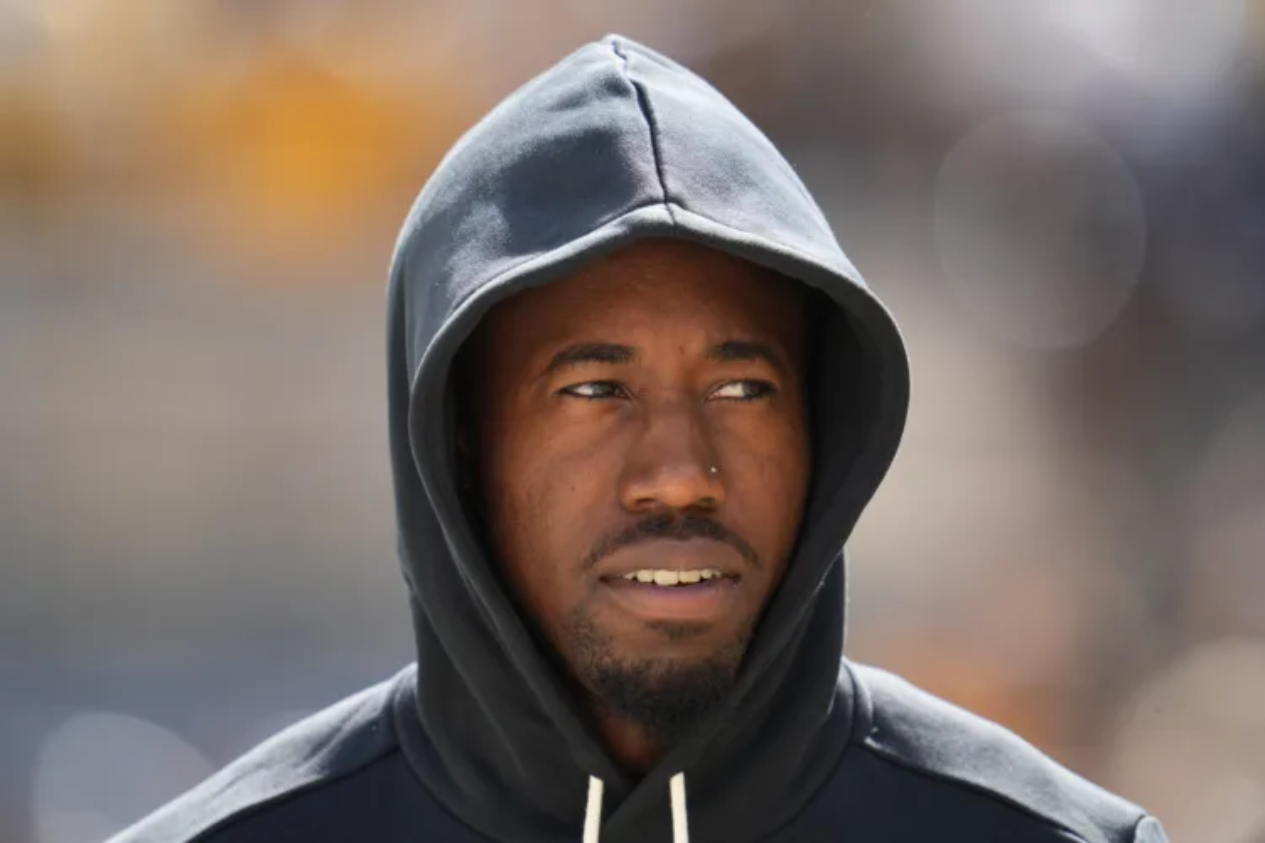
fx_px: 19676
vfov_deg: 2.5
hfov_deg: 3.7
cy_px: 422
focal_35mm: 560
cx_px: 632
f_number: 4
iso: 640
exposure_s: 1/1000
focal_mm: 560
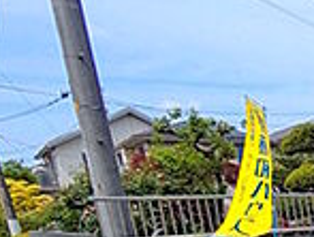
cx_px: 617
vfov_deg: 23.1
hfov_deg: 19.6
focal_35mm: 57
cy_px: 301
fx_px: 518
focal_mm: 1.83
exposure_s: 1/2049
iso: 50
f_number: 2.2
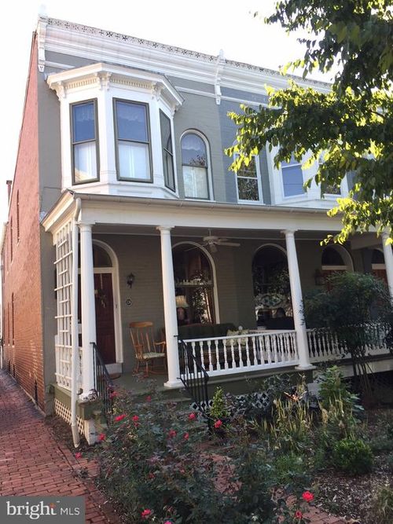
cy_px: 262
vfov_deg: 61.7
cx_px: 196
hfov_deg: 48.2
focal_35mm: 29
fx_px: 439
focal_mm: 4.15
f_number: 2.2
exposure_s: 1/189
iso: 32
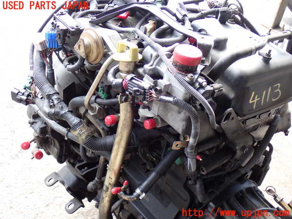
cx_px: 146
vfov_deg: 27.0
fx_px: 456
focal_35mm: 54
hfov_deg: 35.5
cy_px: 110
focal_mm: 9.65
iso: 200
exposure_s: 1/80
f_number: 3.3
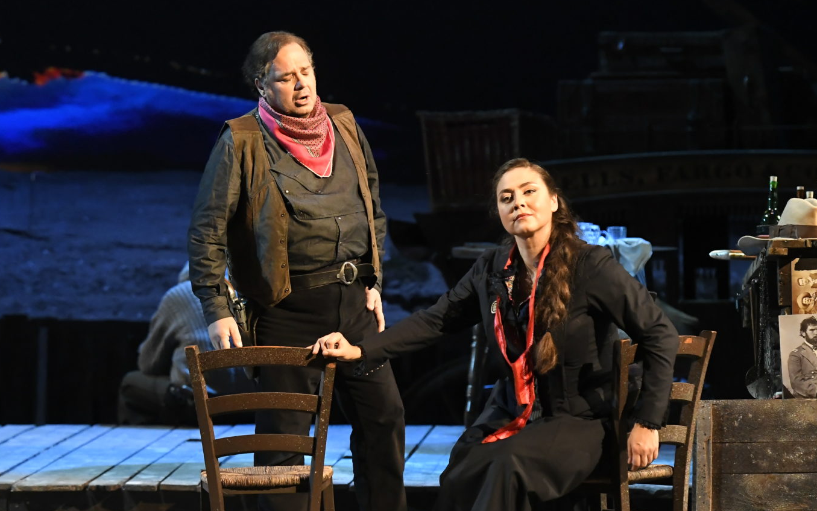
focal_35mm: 260
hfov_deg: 8.1
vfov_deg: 5.0
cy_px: 149
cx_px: 213
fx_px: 5789
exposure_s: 1/250
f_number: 4
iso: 5000
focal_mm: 135
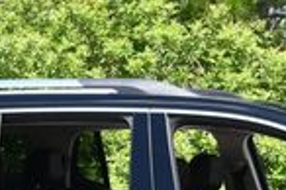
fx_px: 2230
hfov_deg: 7.3
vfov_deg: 4.9
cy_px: 200
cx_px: 264
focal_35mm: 281
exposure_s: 1/250
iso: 200
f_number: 7.1
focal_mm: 32
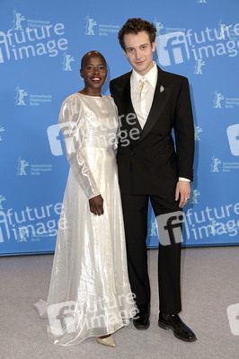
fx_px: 479
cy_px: 180
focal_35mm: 48
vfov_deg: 41.1
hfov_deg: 28.0
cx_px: 120
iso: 1000
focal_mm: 48
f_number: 5.6
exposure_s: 1/250
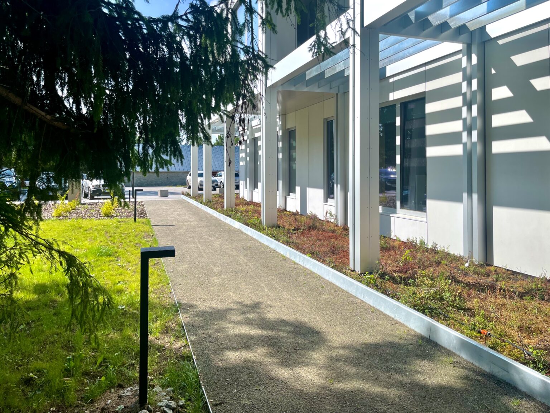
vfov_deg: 53.1
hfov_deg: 67.3
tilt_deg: -3.6
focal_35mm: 26
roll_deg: +0.3
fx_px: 413
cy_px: 206
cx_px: 275
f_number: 1.6
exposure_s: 1/3049
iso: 50
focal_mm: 5.1
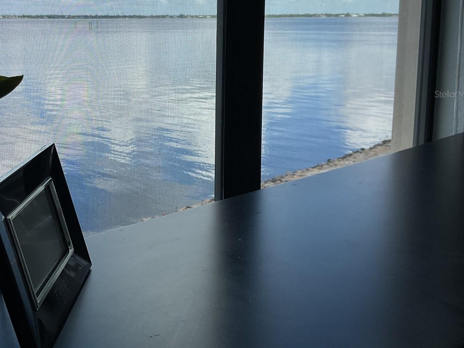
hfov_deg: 42.8
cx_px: 131
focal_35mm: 43
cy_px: 94
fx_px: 576
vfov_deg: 33.0
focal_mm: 3
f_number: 1.8
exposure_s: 1/683
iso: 16
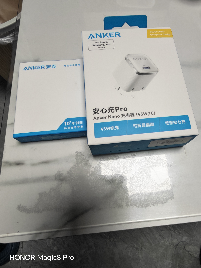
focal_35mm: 23
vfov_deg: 73.9
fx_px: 178
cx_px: 100
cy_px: 134
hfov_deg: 58.9
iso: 200
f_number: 2
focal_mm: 1.82
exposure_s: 1/33
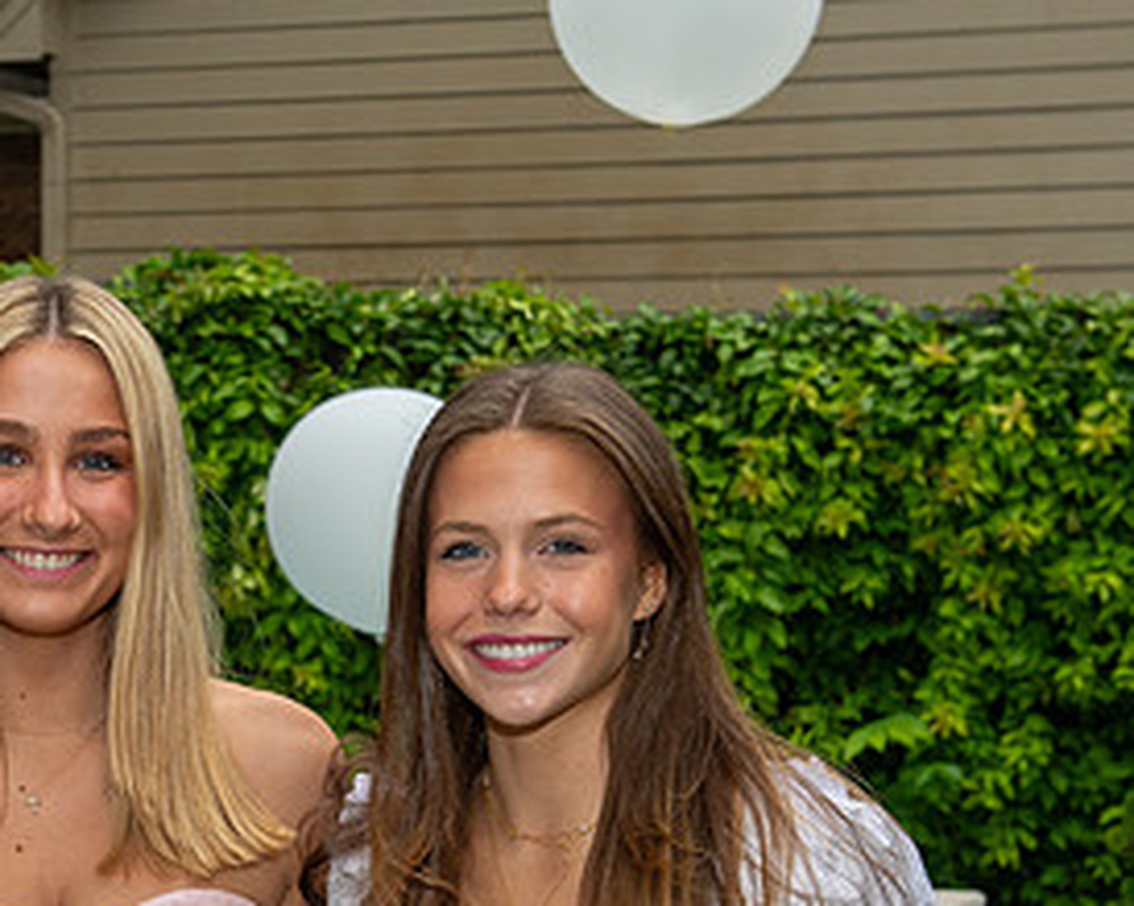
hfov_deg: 17.4
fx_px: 3657
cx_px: 106
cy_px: 730
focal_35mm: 109
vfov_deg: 14.1
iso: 800
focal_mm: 50
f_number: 7.1
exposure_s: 1/200
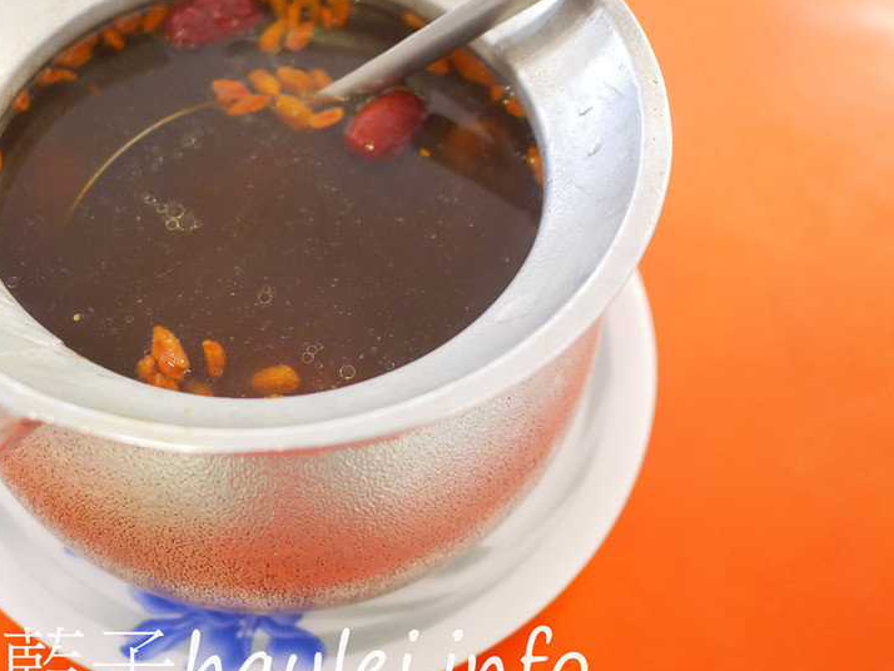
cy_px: 265
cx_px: 319
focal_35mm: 42
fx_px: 1085
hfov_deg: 44.3
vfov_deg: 34.2
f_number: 1.7
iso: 1600
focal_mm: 15
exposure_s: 1/60
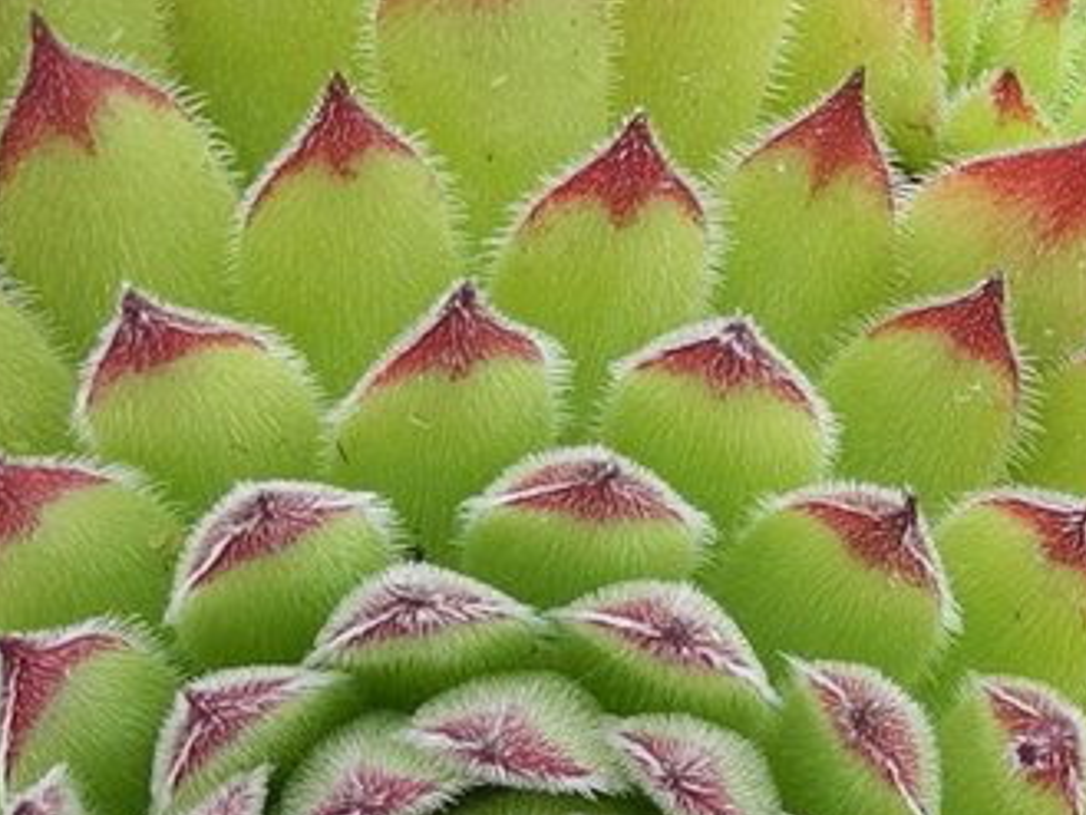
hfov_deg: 28.4
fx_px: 2134
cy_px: 663
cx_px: 386
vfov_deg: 21.3
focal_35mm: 68
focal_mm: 6
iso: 100
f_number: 2.8
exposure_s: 1/125
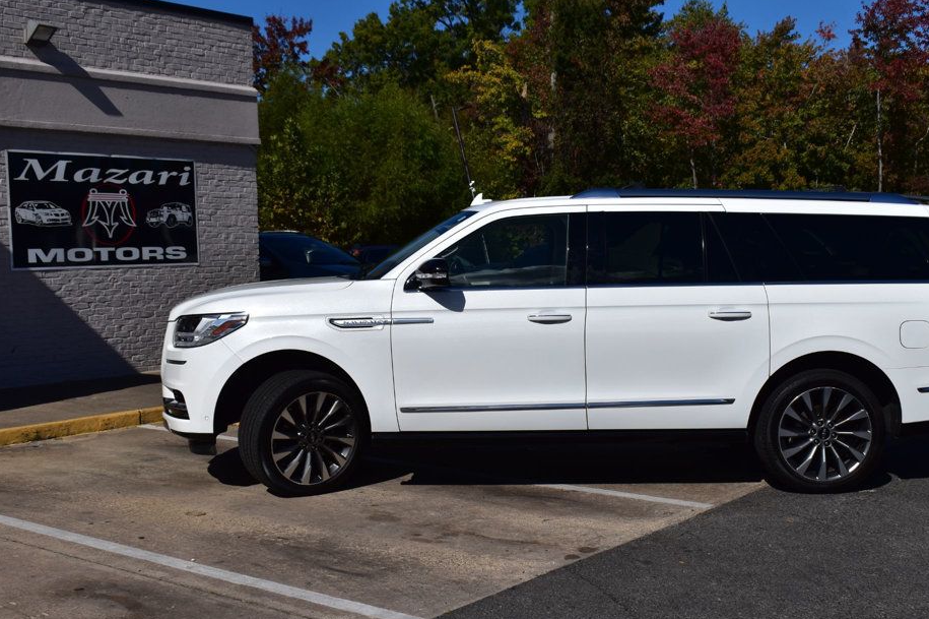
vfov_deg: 28.6
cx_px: 501
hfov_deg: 41.9
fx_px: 1212
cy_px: 344
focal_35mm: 47
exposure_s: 1/800
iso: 200
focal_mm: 28
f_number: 13
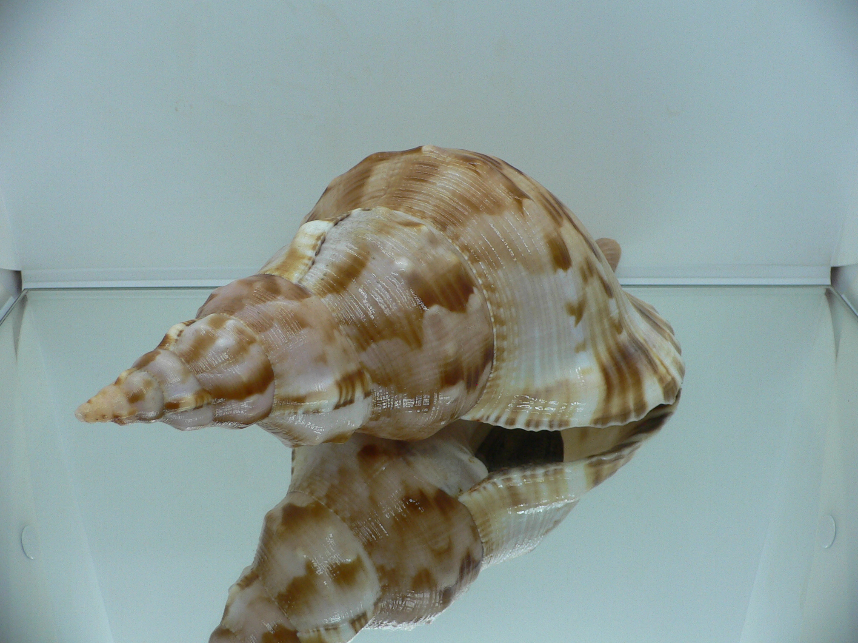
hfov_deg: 52.6
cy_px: 322
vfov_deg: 40.7
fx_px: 868
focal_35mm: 35
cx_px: 429
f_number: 2.8
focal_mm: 4.6
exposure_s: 1/60
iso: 80
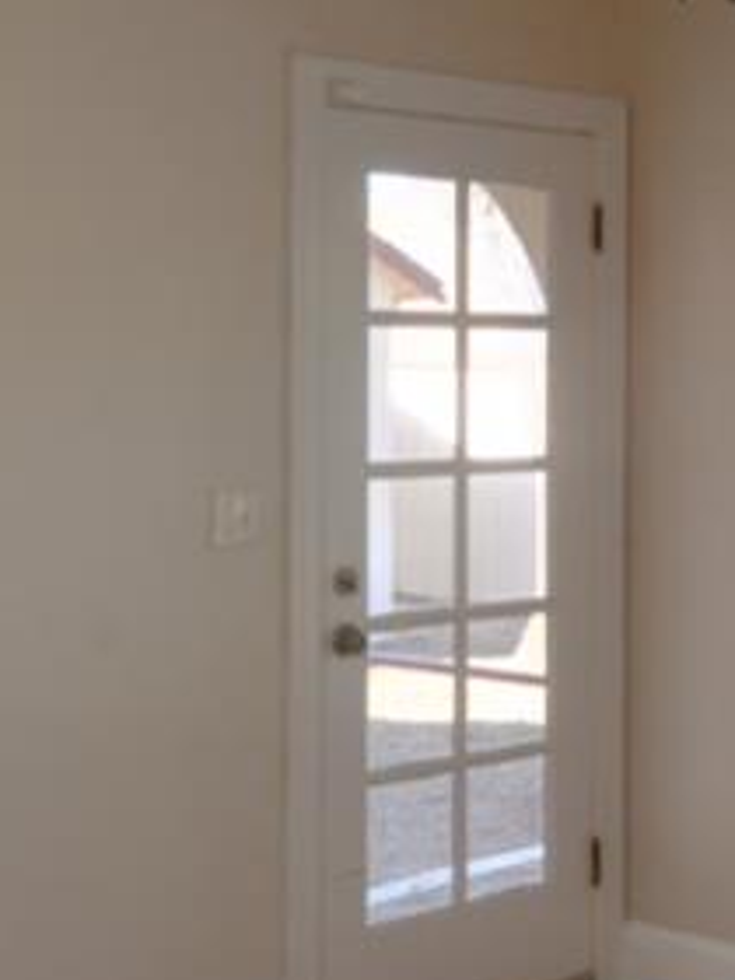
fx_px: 2038
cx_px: 690
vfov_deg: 27.0
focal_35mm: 72
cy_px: 374
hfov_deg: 20.0
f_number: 10
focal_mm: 14
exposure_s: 1/50
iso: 400
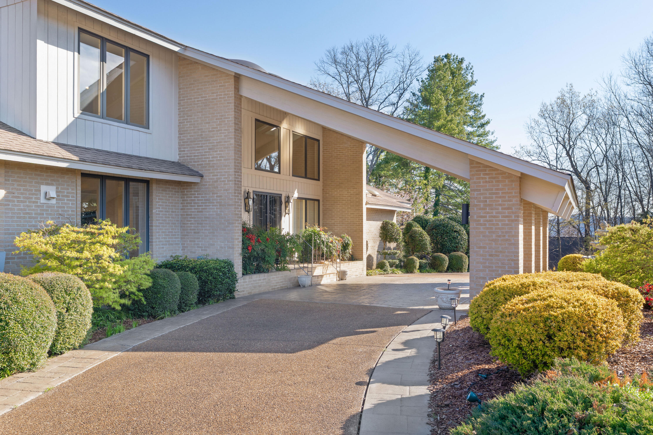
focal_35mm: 29
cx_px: 326
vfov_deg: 44.9
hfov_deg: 63.7
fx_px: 526
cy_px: 218
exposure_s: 1/200
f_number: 7.1
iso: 320
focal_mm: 29
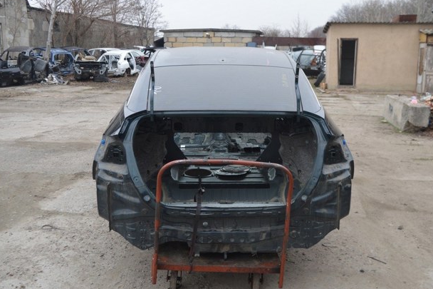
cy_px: 143
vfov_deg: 32.6
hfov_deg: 47.4
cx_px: 226
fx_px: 493
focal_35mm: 41
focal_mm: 26
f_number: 5.6
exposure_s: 1/125
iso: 125
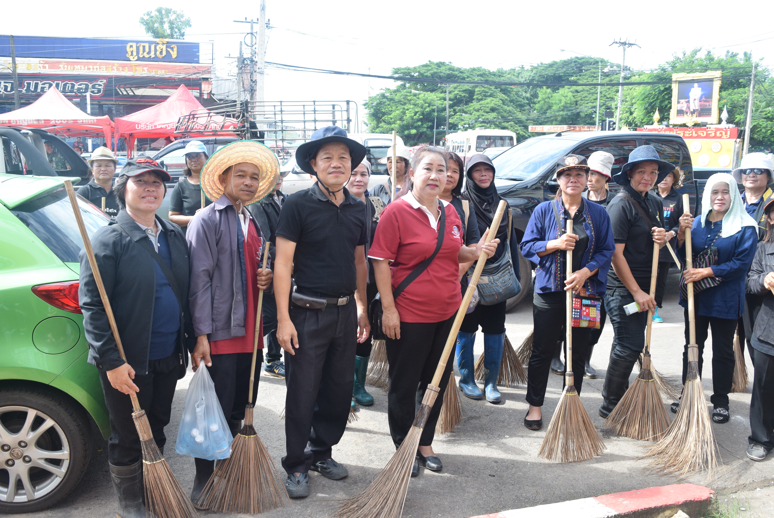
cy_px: 259
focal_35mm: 30
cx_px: 387
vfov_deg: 43.7
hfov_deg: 61.9
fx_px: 645
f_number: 5
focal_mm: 20
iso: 800
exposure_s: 1/640
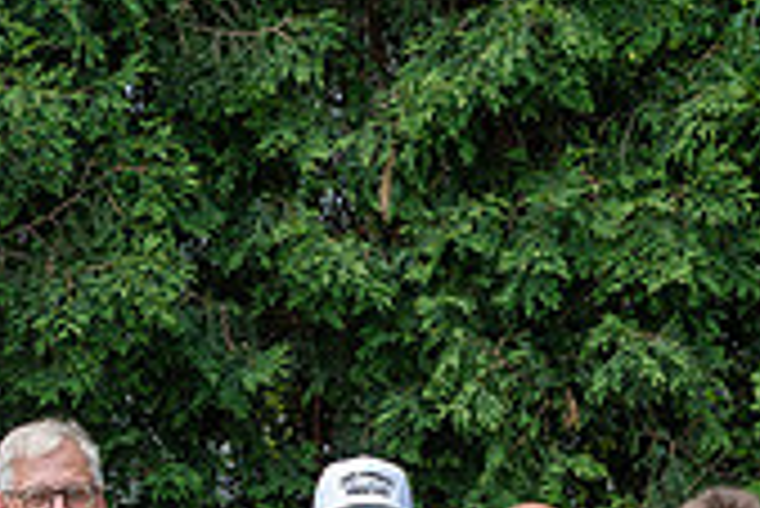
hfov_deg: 12.4
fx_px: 3486
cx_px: 481
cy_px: 825
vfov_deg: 8.1
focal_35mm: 165
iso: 125
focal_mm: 32
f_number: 4
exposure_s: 1/200
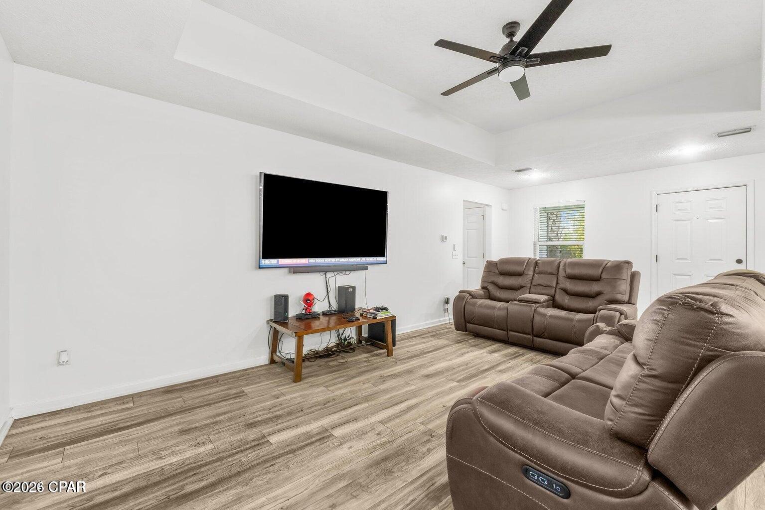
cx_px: 382
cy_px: 255
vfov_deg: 77.3
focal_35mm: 15
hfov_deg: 100.4
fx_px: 319
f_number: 9
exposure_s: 1/3
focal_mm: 10
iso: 400
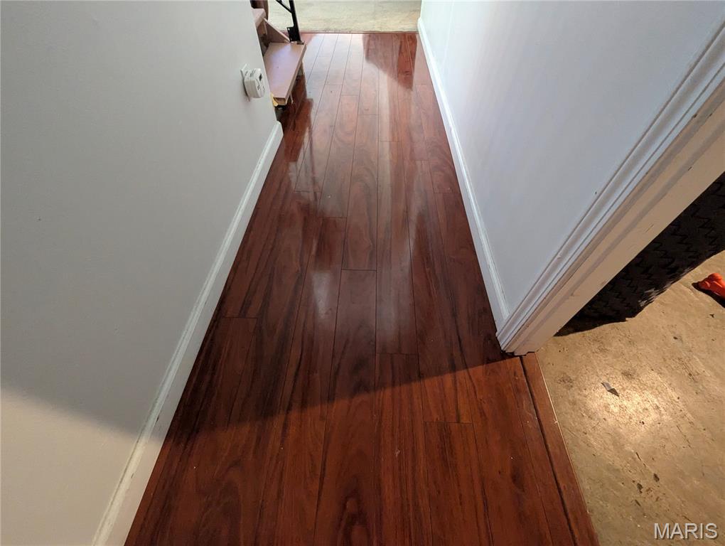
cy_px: 273
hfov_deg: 106.1
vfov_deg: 90.1
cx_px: 362
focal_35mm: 13
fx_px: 273
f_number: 2.2
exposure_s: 1/25
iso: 822
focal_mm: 1.95
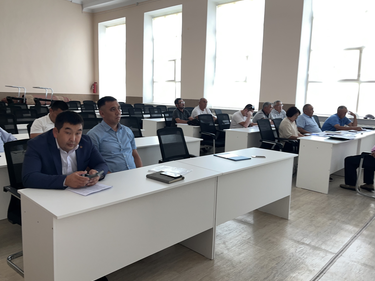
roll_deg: -2.7
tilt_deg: -8.7
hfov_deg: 61.6
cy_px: 132
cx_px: 179
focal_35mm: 29
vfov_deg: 48.2
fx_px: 314
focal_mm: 5.1
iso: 40
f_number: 1.6
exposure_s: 1/51
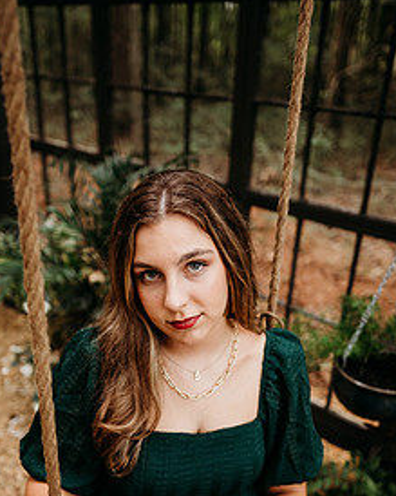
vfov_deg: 48.0
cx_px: 192
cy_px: 342
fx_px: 542
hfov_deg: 40.1
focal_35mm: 37
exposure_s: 1/320
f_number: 2.2
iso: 400
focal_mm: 24
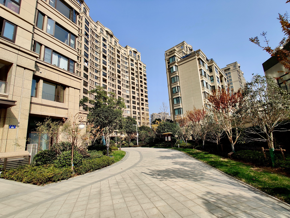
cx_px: 145
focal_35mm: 13
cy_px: 109
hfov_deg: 106.2
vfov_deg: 89.9
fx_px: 109
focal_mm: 2.25
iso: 100
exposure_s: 1/805
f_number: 2.2
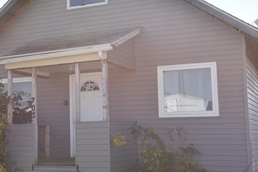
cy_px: 81
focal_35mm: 67
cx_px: 64
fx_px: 480
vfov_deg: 20.3
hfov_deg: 29.6
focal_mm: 35
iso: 100
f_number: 8
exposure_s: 1/200
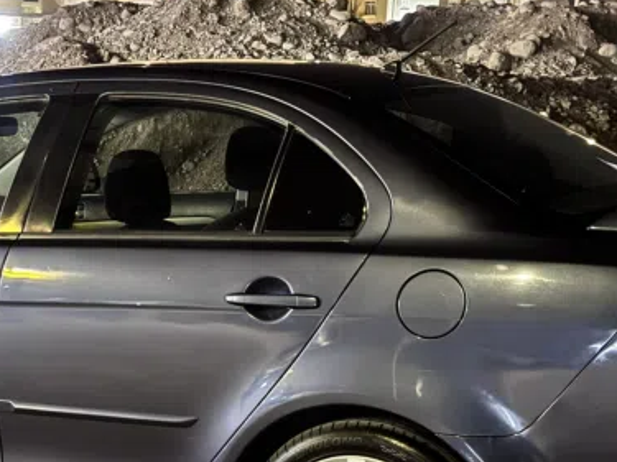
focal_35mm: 82
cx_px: 135
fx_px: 1461
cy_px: 383
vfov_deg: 17.8
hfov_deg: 23.5
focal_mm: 6.76
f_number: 1.78
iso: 500
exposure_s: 1/9
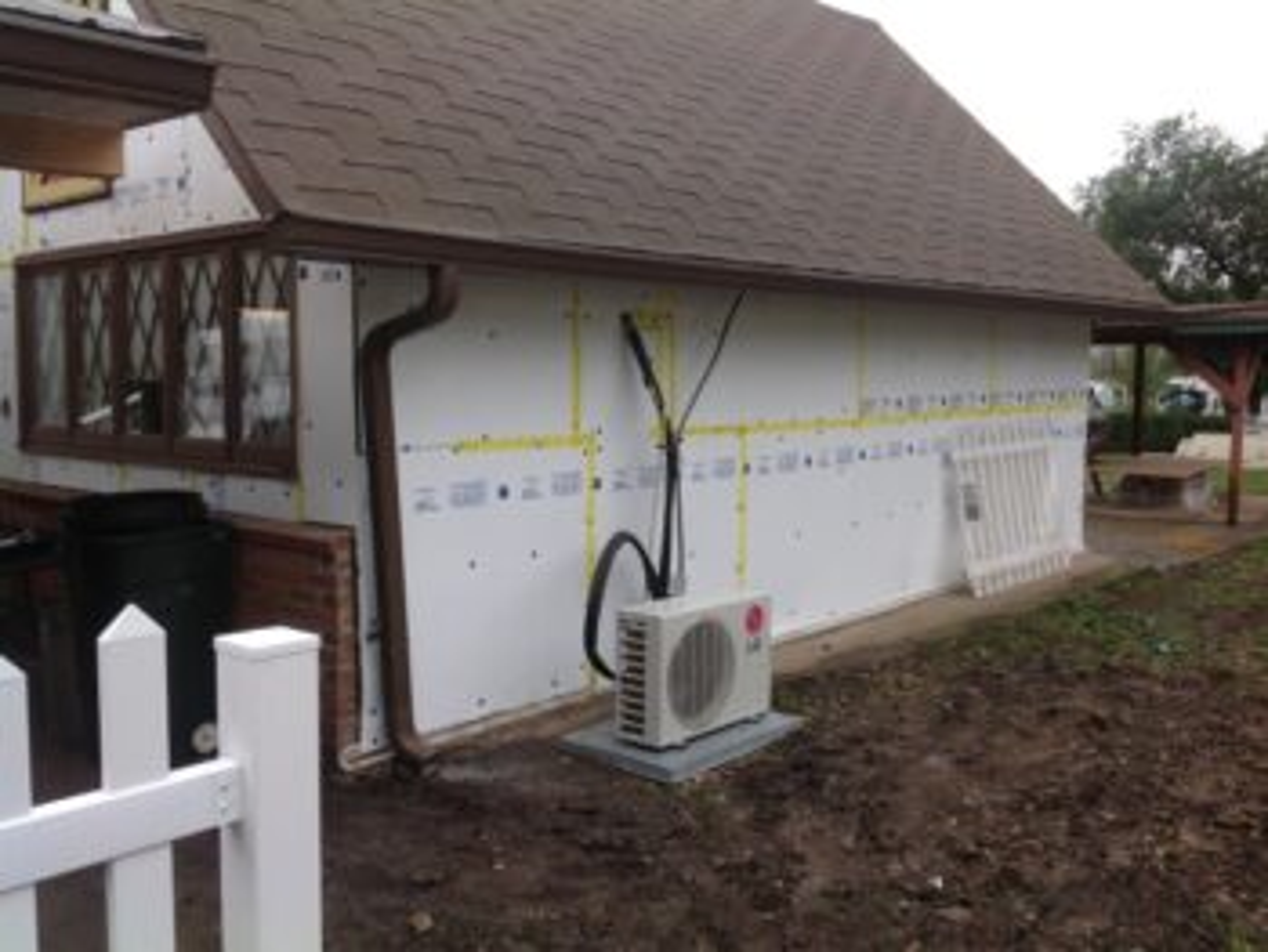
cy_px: 476
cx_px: 634
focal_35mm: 35
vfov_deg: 40.7
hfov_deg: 52.6
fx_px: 1283
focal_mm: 4.28
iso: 50
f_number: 2.4
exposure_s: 1/480
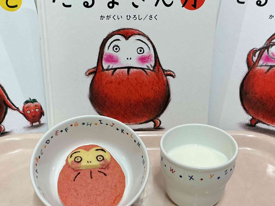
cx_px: 130
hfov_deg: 36.8
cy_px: 142
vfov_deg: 27.8
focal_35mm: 52
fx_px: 413
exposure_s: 1/60
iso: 80
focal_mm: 3
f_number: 1.8
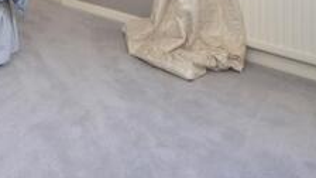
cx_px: 3
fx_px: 385
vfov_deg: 20.3
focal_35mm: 46
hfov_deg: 39.5
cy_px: -123
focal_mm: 10
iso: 200
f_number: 6.3
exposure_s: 1/8
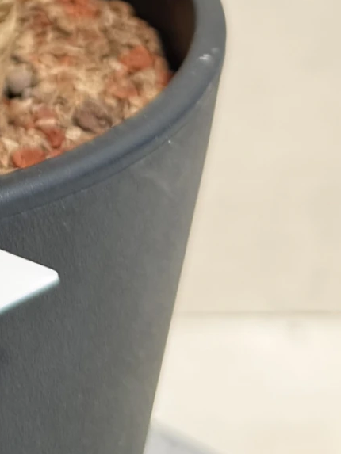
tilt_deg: -9.9
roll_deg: +1.0
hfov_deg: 11.4
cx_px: -313
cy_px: -403
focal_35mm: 119
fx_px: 1562
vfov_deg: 14.3
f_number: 1.78
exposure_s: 1/368
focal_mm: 6.76
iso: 80
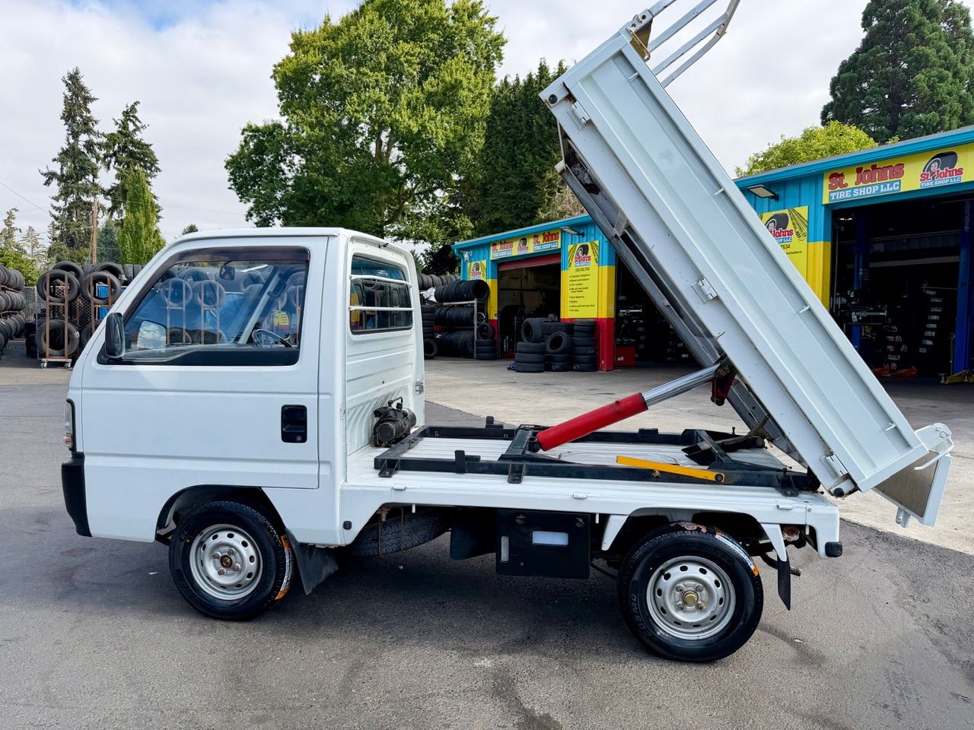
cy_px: 365
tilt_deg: -4.2
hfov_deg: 71.6
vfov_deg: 56.8
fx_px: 675
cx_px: 487
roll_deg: +0.7
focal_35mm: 24
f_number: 1.78
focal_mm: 6.76
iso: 80
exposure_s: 1/2445
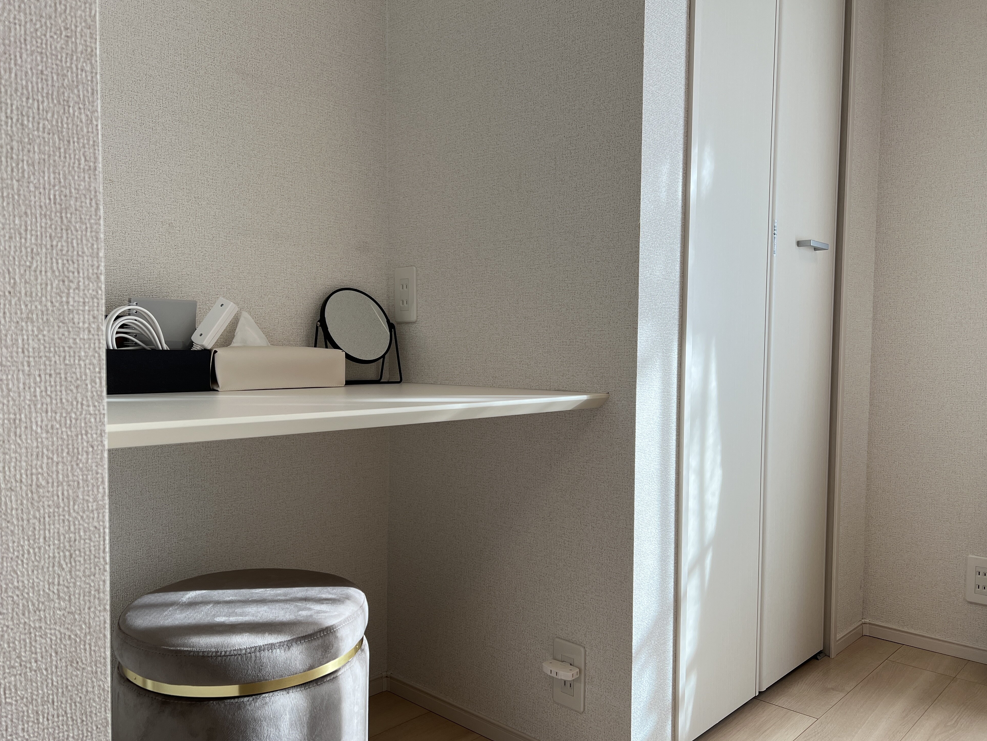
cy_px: 383
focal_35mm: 27
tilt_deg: -3.1
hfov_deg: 65.3
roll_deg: -0.4
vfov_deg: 51.3
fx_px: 770
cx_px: 482
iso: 50
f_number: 1.5
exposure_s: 1/100
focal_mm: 5.7
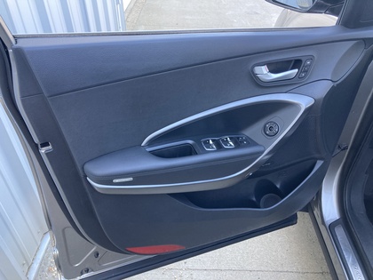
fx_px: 302
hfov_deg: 63.4
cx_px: 186
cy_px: 140
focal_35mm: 28
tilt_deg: -37.7
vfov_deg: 49.7
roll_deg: +0.3
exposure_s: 1/94
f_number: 1.8
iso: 80
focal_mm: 3.99
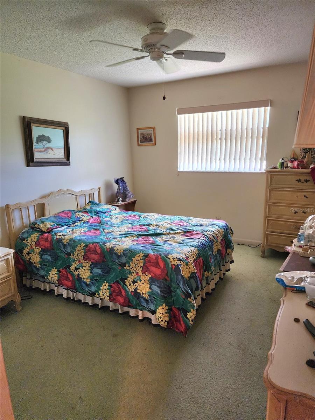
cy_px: 210
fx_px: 279
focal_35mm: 23
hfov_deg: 58.9
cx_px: 158
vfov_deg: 73.9
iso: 640
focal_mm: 6.4
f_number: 1.8
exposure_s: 1/120
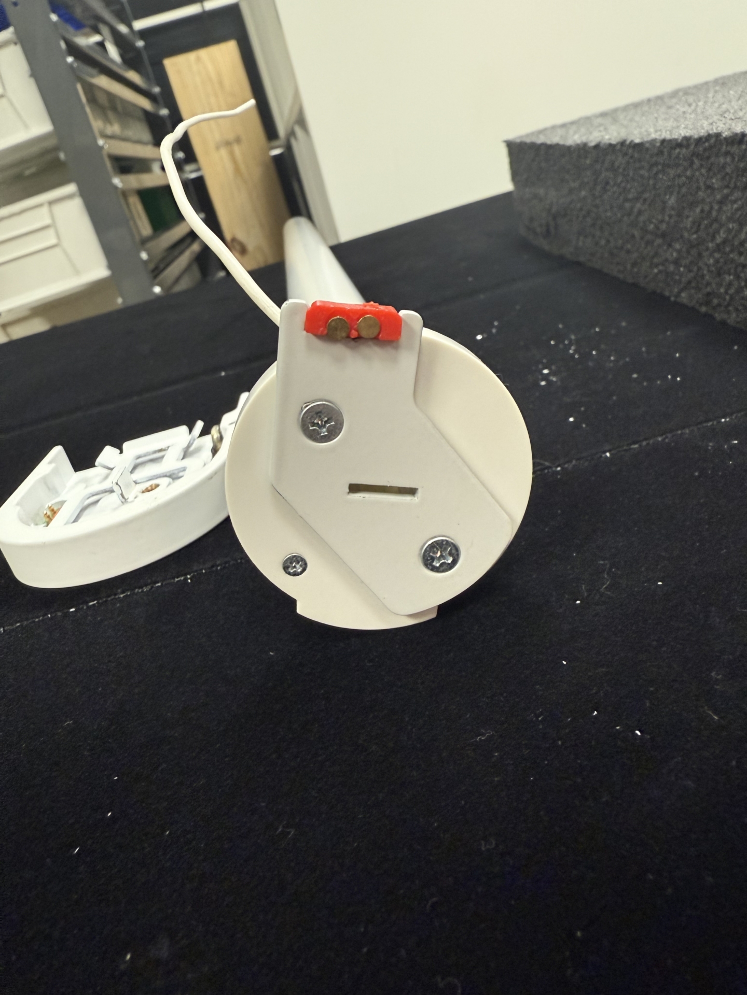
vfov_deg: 71.6
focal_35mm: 24
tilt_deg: -20.9
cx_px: 374
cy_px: 498
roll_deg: +16.0
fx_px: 691
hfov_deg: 56.8
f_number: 2.2
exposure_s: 1/60
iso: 320
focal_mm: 2.22
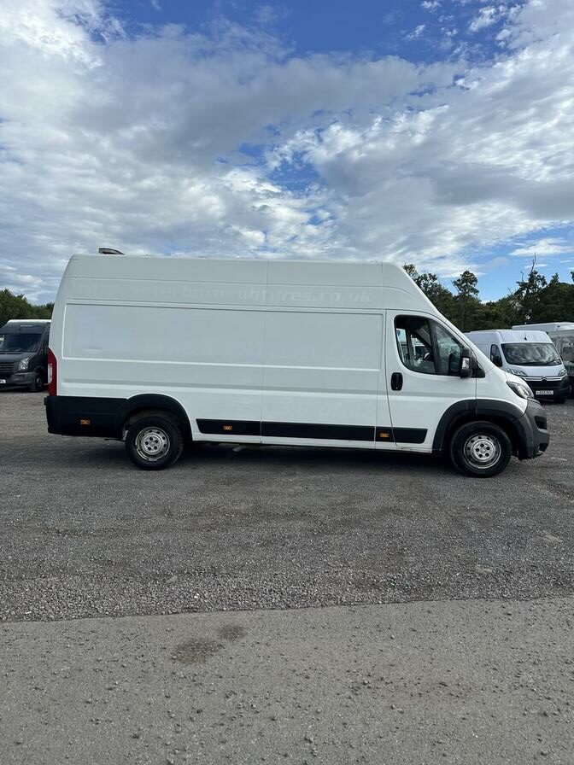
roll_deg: -0.9
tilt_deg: -4.3
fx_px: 531
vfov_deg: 71.6
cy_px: 382
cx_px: 287
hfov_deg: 56.8
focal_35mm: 24
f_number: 1.78
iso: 80
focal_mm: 6.86
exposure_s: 1/4184
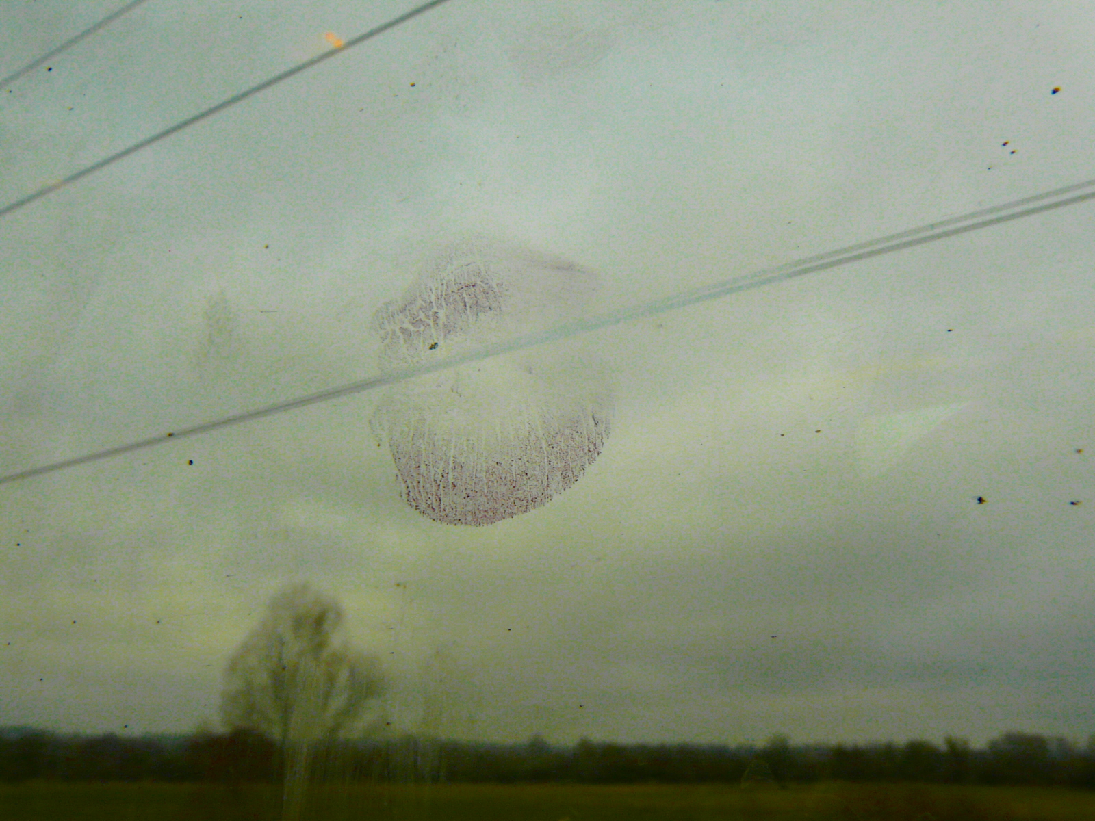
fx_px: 917
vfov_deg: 48.2
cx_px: 548
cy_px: 410
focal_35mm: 29
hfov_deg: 61.7
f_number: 5.6
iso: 100
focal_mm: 4.7
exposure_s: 1/250
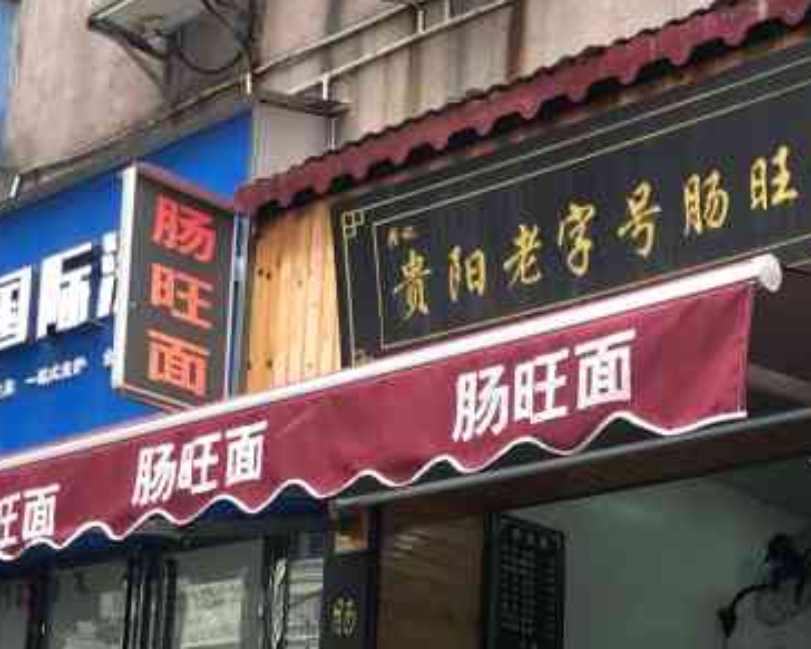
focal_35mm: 70
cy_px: 661
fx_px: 1680
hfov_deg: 26.9
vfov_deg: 21.1
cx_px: 586
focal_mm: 3.99
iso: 40
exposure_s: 1/100
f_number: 1.8
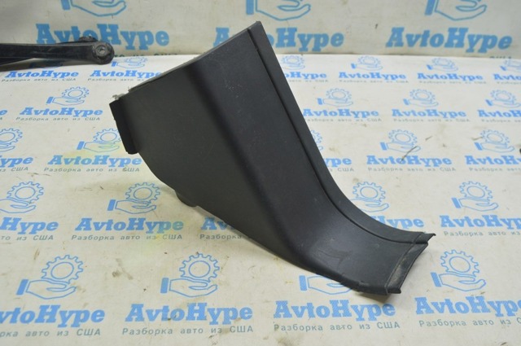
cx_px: 260
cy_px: 173
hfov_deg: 57.3
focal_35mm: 33
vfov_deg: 39.9
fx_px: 477
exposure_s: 1/20
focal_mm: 22
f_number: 5.6
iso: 400
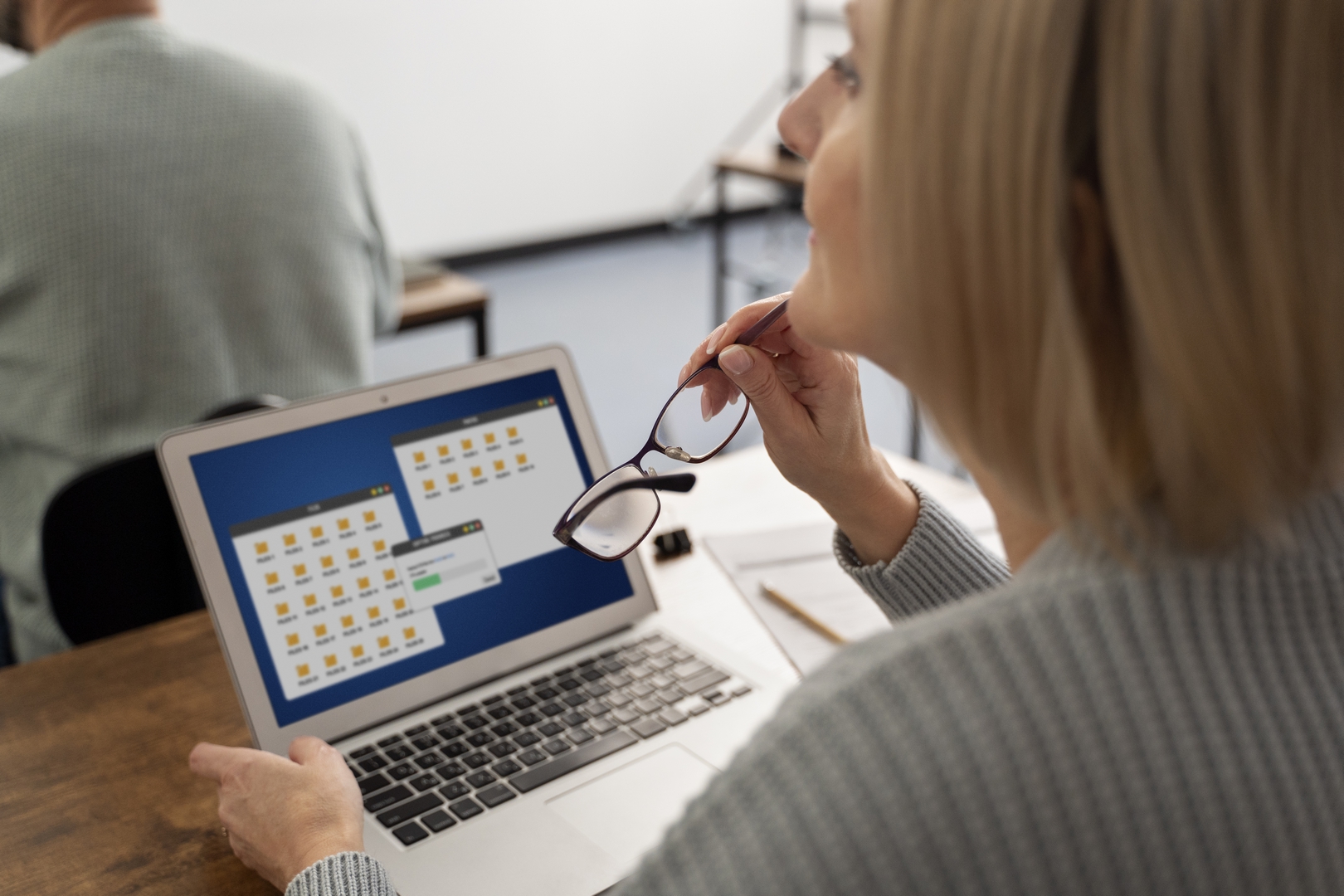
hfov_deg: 48.5
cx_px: 672
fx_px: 1493
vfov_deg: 33.4
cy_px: 448
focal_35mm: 40
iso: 1250
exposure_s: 1/250
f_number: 2.8
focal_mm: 40
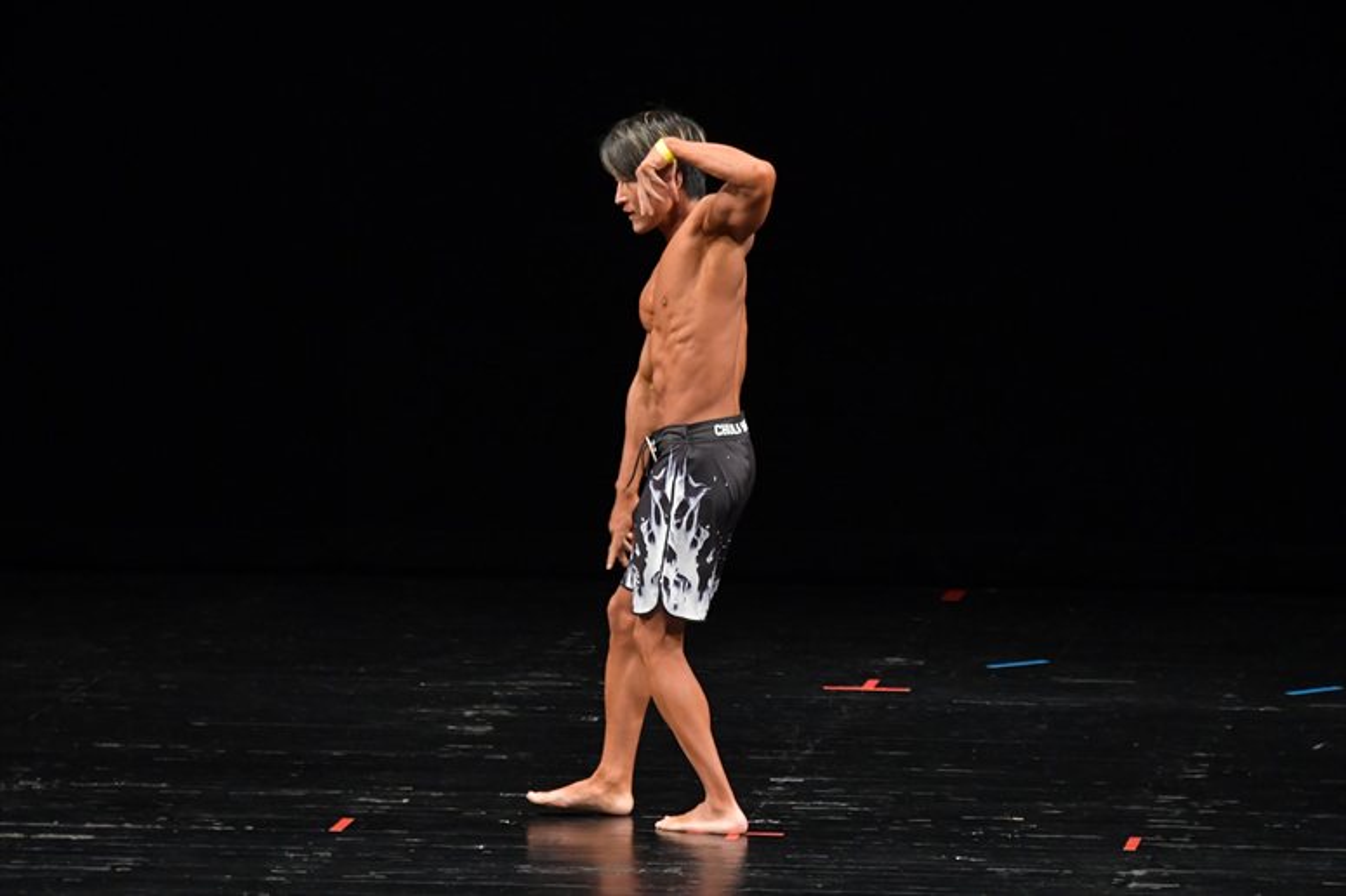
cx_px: 673
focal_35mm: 285
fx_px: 10651
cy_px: 448
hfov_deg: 7.2
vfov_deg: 4.8
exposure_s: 1/400
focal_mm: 190
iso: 3200
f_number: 5.6
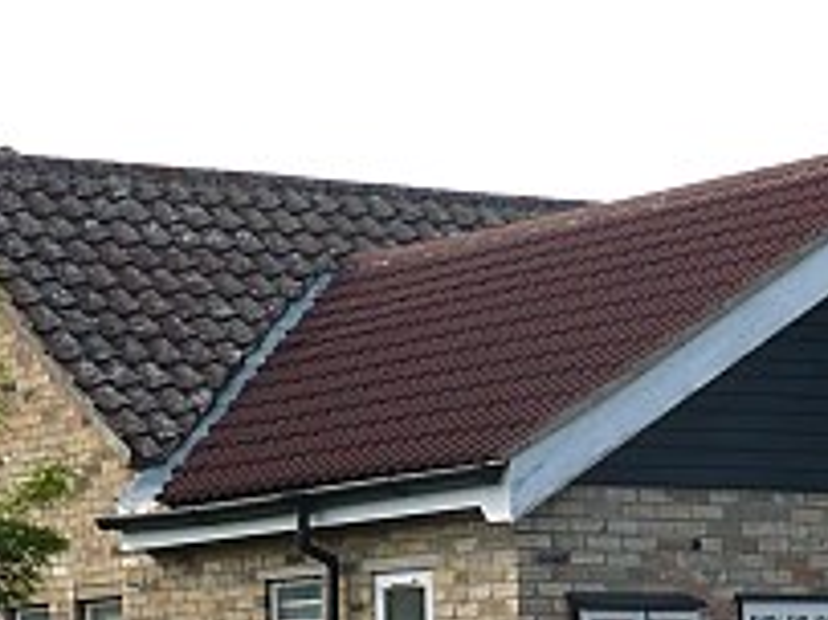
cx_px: 706
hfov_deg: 13.0
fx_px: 3610
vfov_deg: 9.7
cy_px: 708
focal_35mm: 151
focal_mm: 7.9
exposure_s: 1/640
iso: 100
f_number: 3
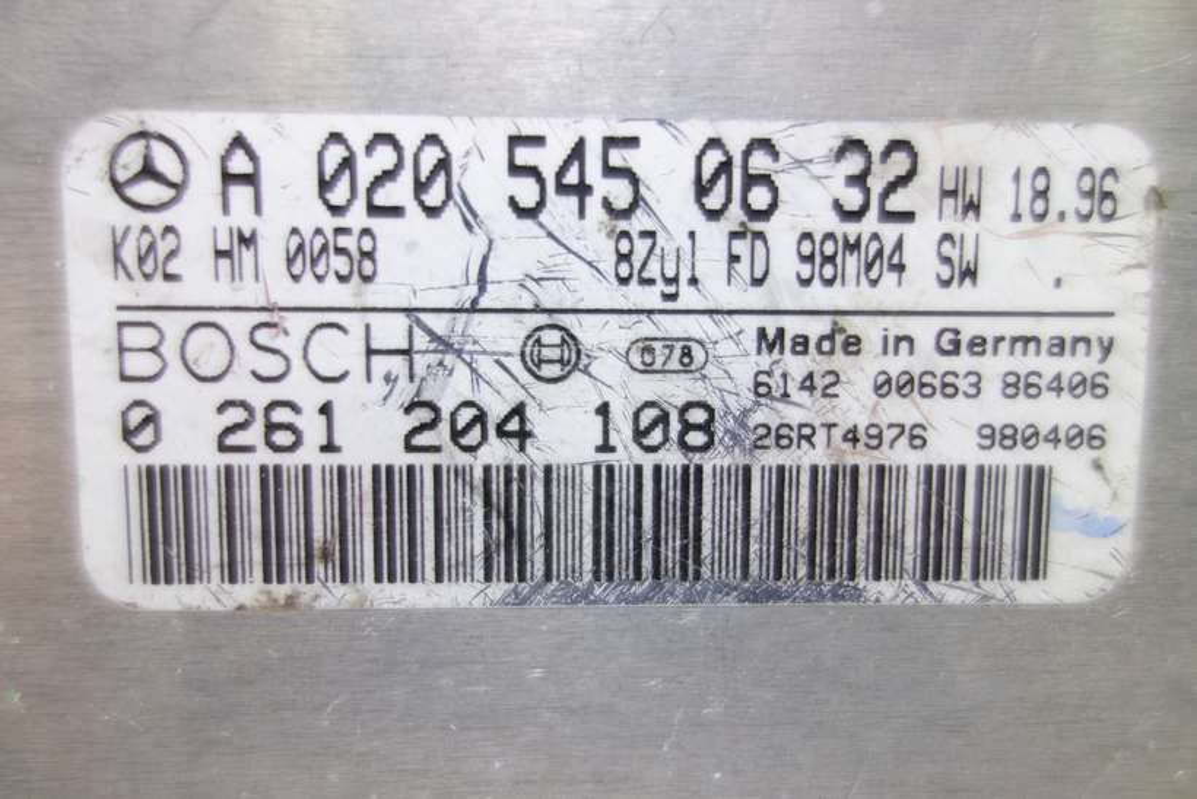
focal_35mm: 28
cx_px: 598
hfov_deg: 65.5
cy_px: 400
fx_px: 931
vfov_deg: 46.4
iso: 125
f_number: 1.8
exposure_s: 1/60
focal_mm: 10.4
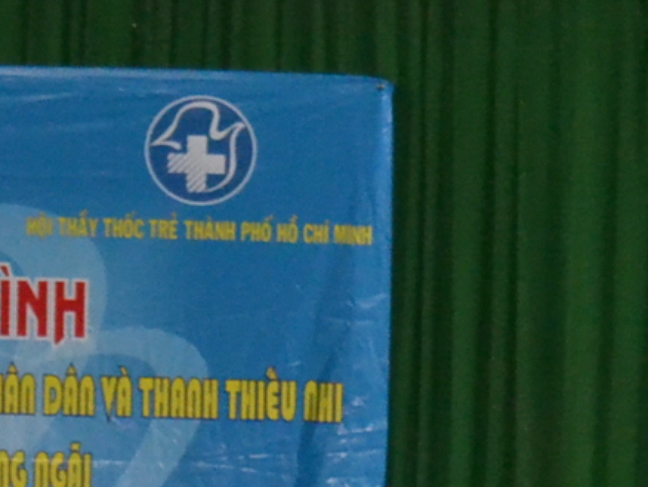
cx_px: -78
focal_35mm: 182
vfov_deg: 7.7
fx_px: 3409
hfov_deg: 10.7
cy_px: 1124
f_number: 4
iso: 3200
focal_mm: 24
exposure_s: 1/60
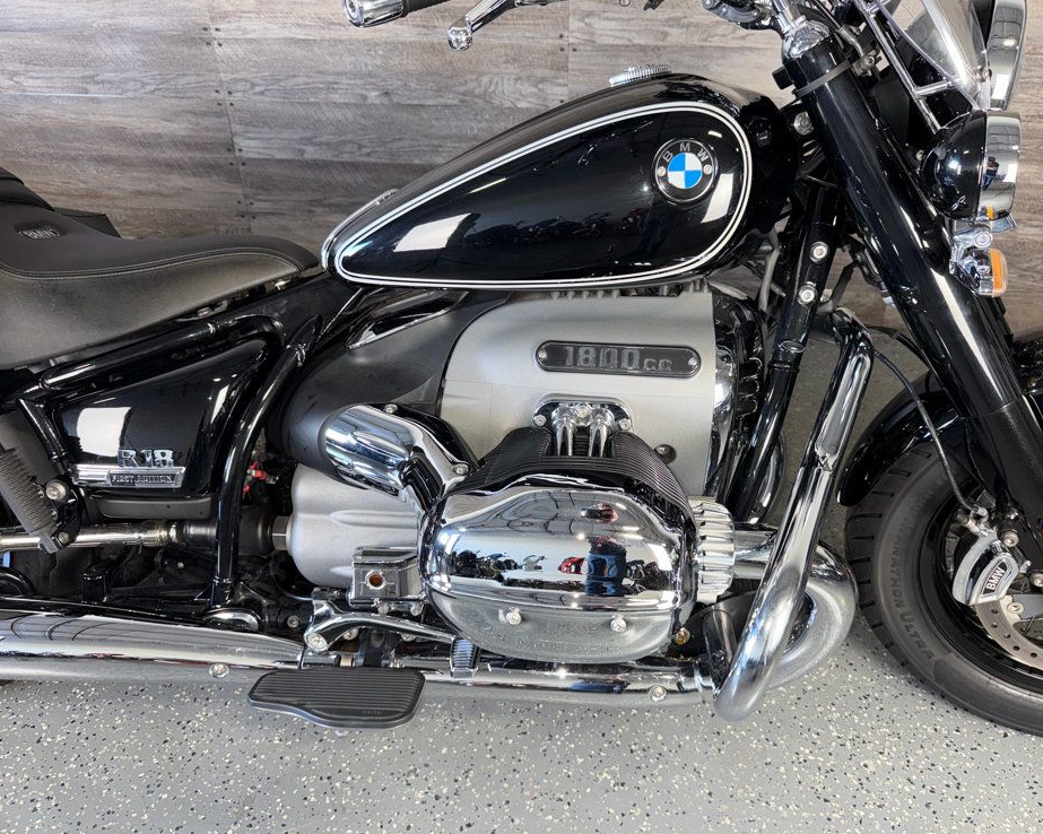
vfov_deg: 54.9
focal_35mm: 26
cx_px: 566
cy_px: 423
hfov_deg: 65.9
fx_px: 802
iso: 50
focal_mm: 6.76
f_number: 1.78
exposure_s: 1/30
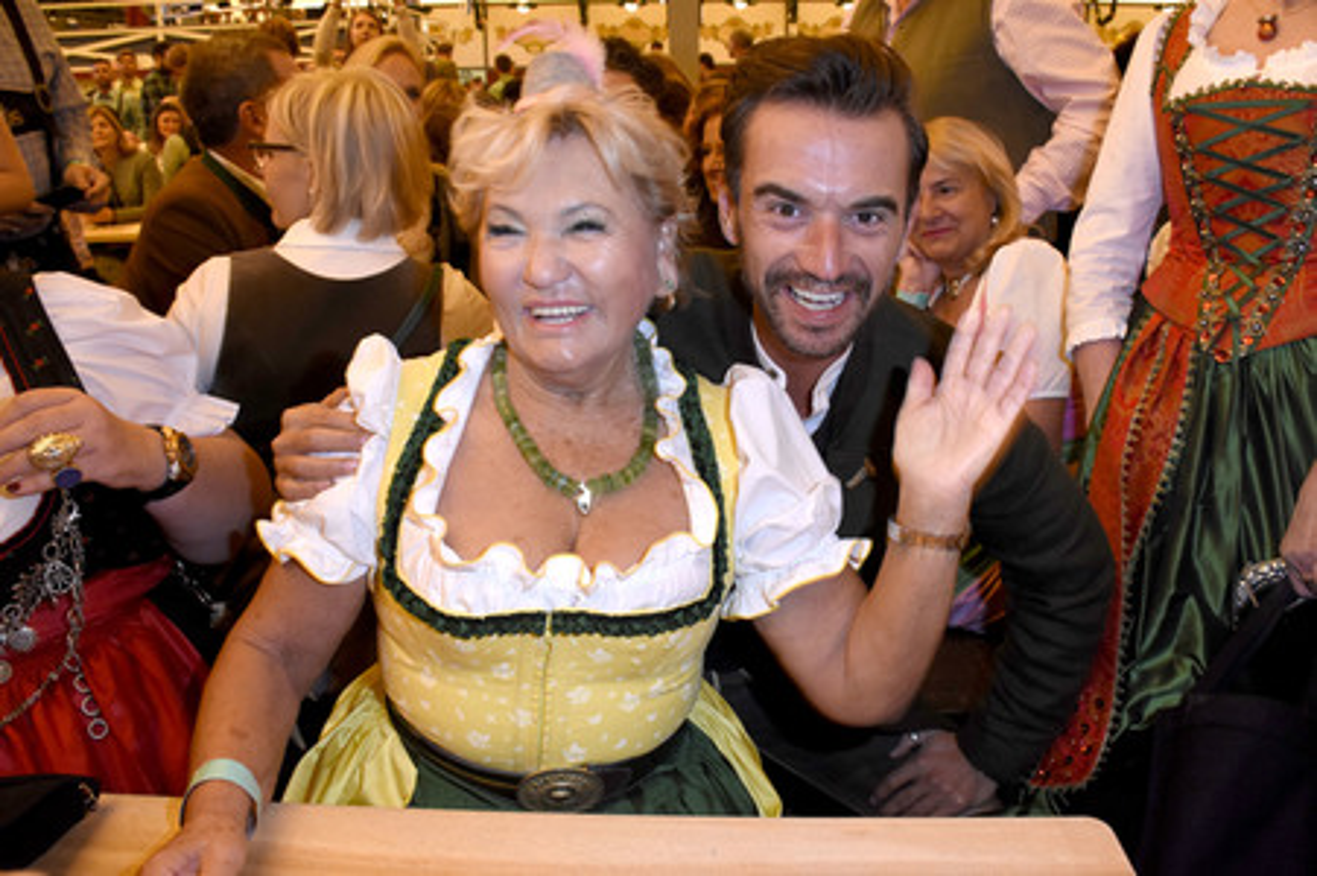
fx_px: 987
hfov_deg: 67.4
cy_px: 438
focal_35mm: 27
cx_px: 658
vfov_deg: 47.9
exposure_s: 1/100
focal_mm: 18
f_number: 6.3
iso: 1600
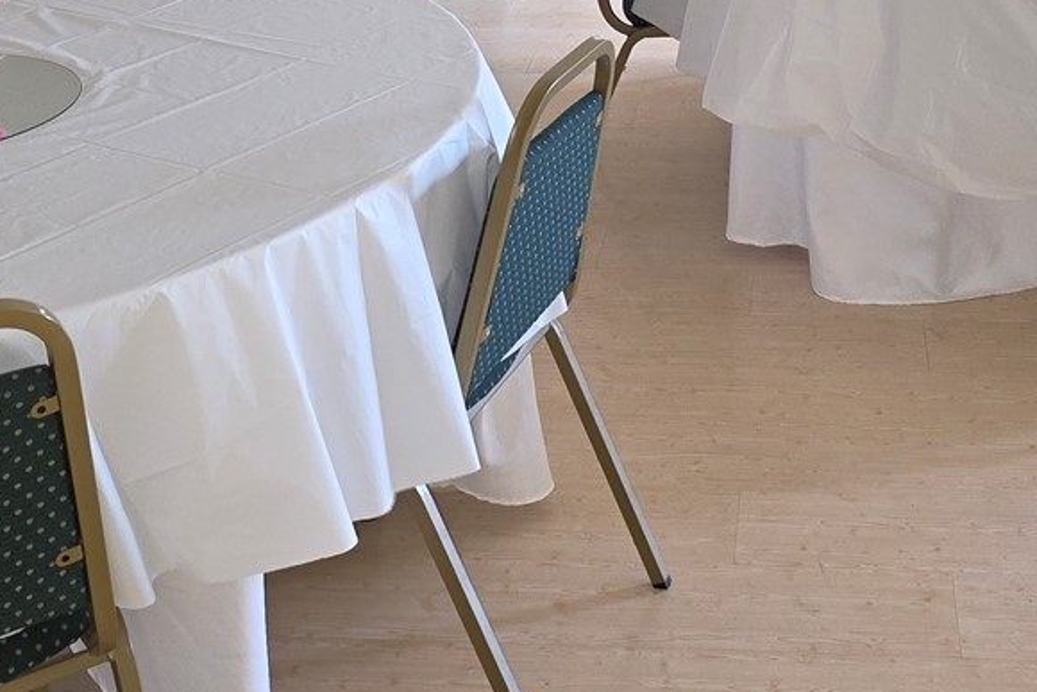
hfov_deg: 30.4
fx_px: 1902
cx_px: 637
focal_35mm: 66
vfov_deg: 19.6
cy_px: -111
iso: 125
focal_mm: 6.3
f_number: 1.7
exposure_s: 1/24
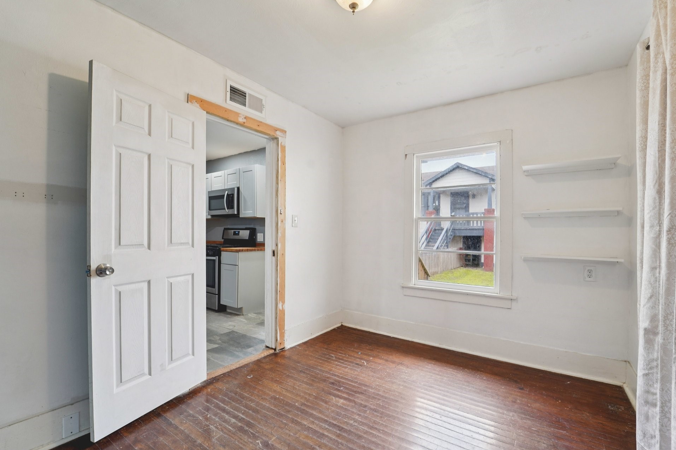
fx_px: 282
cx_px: 345
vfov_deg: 77.3
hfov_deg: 100.4
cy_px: 232
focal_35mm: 15
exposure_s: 1/40
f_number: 8
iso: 500
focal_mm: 14
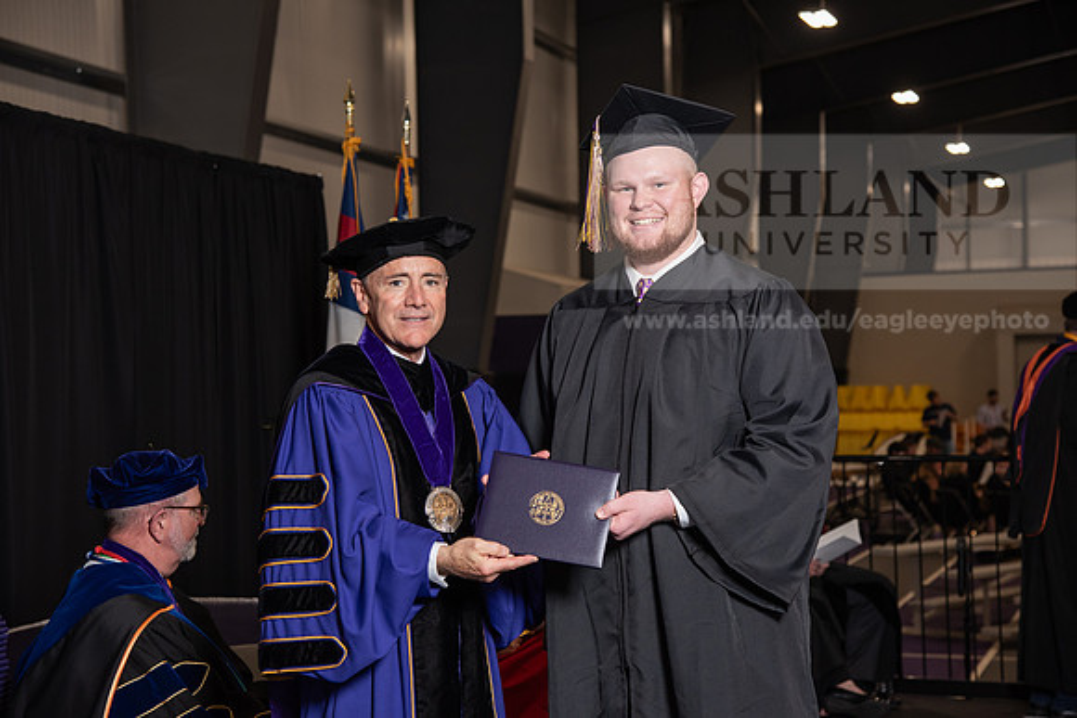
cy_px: 359
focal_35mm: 70
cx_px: 538
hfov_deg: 28.8
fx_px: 2095
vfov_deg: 19.5
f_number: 5
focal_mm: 70
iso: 1000
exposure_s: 1/200
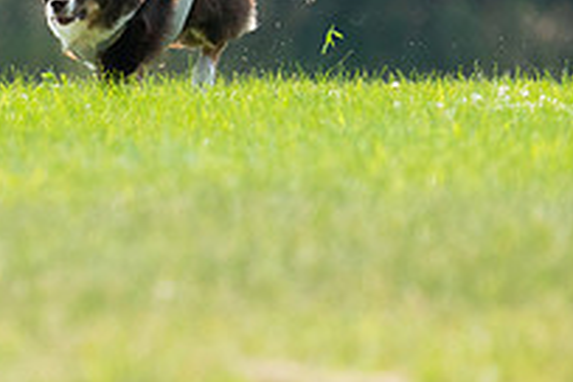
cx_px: 8
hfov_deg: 1.9
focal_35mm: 1096
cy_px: -52
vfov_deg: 1.3
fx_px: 17443
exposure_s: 1/4000
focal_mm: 385
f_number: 6.3
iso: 2500
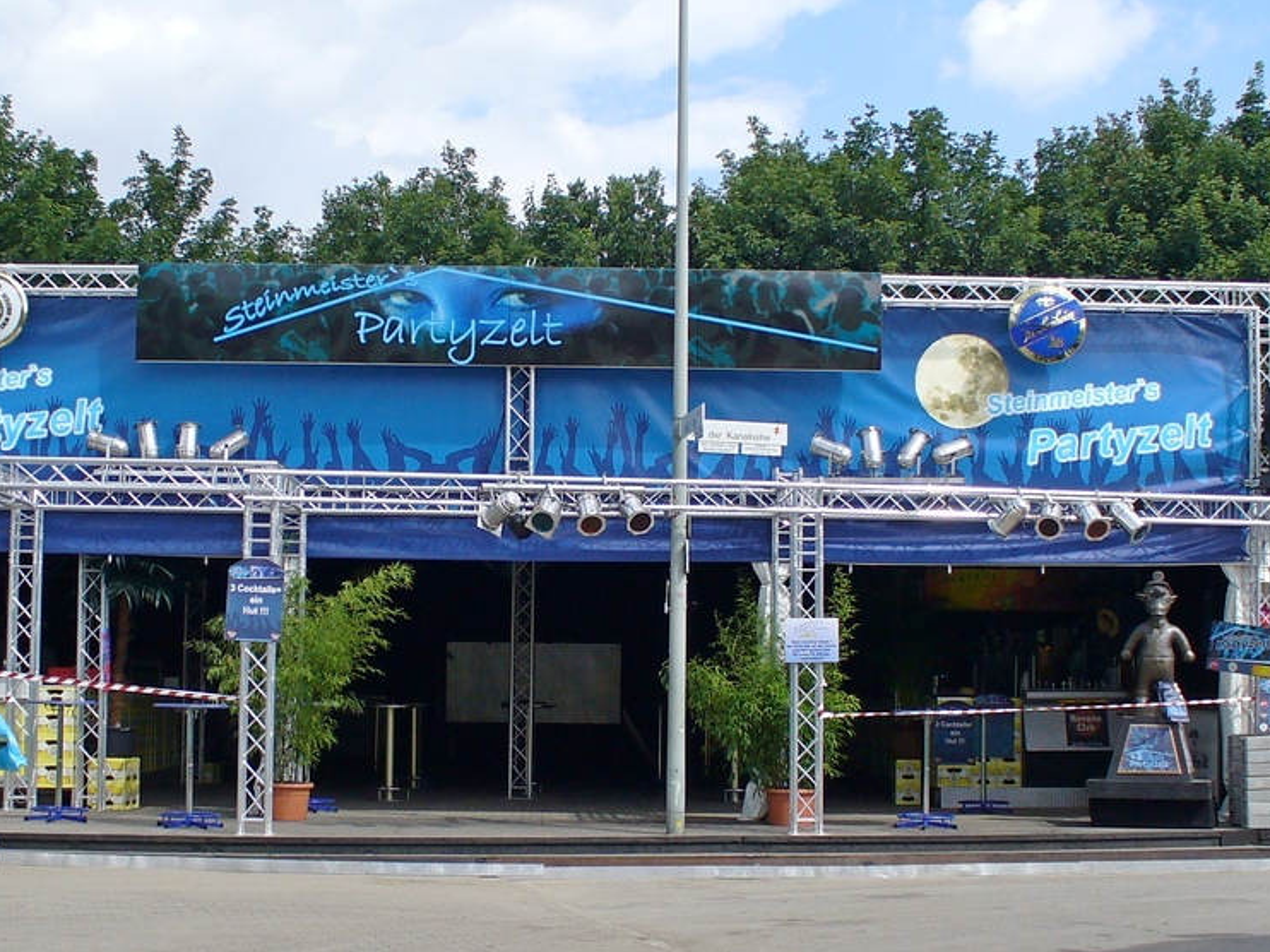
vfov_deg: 23.6
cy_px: 462
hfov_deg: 31.2
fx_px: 2274
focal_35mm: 62
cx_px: 575
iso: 80
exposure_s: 1/200
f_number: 5.6
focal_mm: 6.1
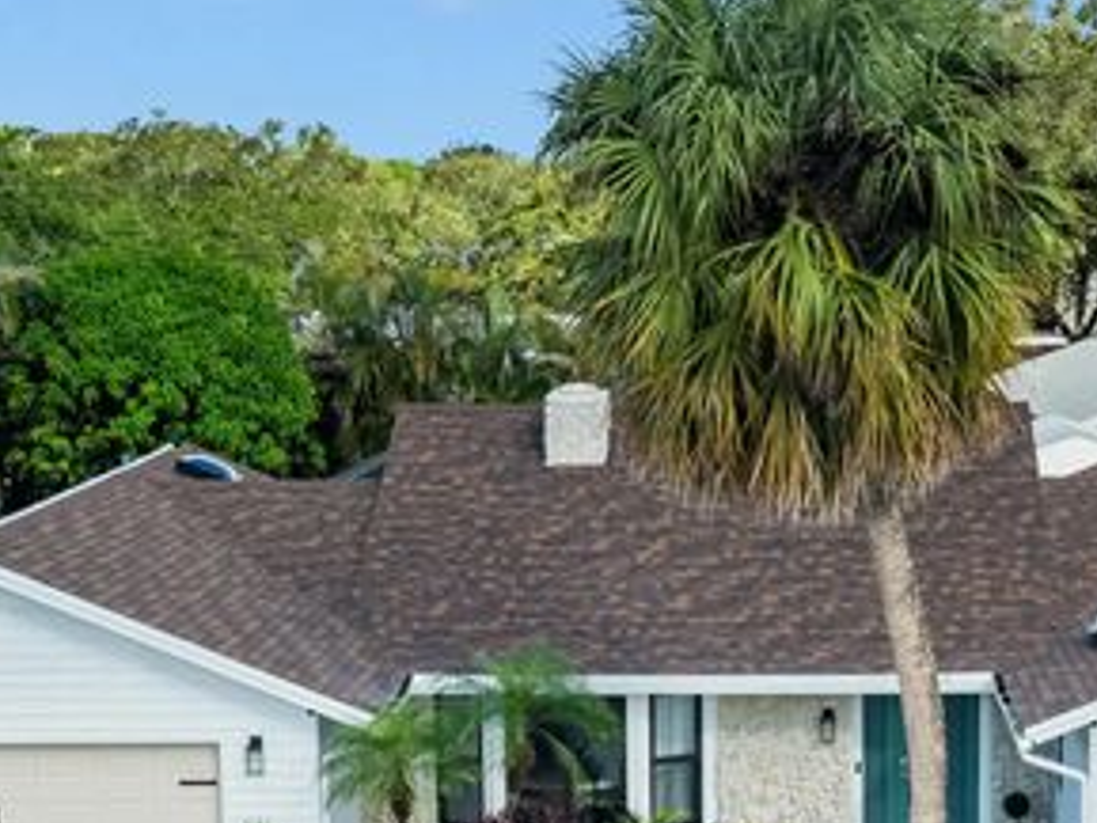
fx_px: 2695
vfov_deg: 17.2
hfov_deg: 22.9
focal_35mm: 85
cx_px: 778
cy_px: 662
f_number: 2.8
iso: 140
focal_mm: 12.29
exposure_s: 1/1250
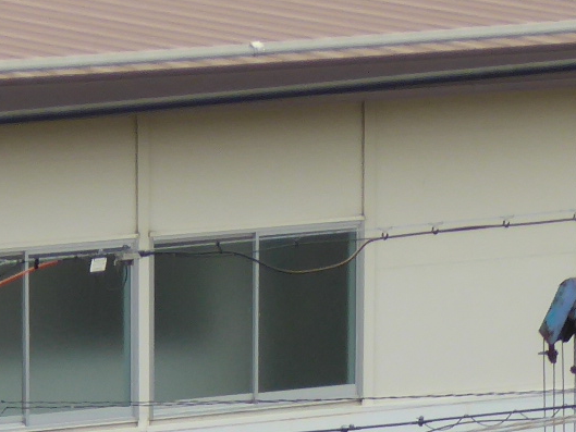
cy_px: 806
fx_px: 7323
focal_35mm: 440
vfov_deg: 3.4
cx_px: 75
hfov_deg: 4.5
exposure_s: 1/100
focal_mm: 15
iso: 100
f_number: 4.8
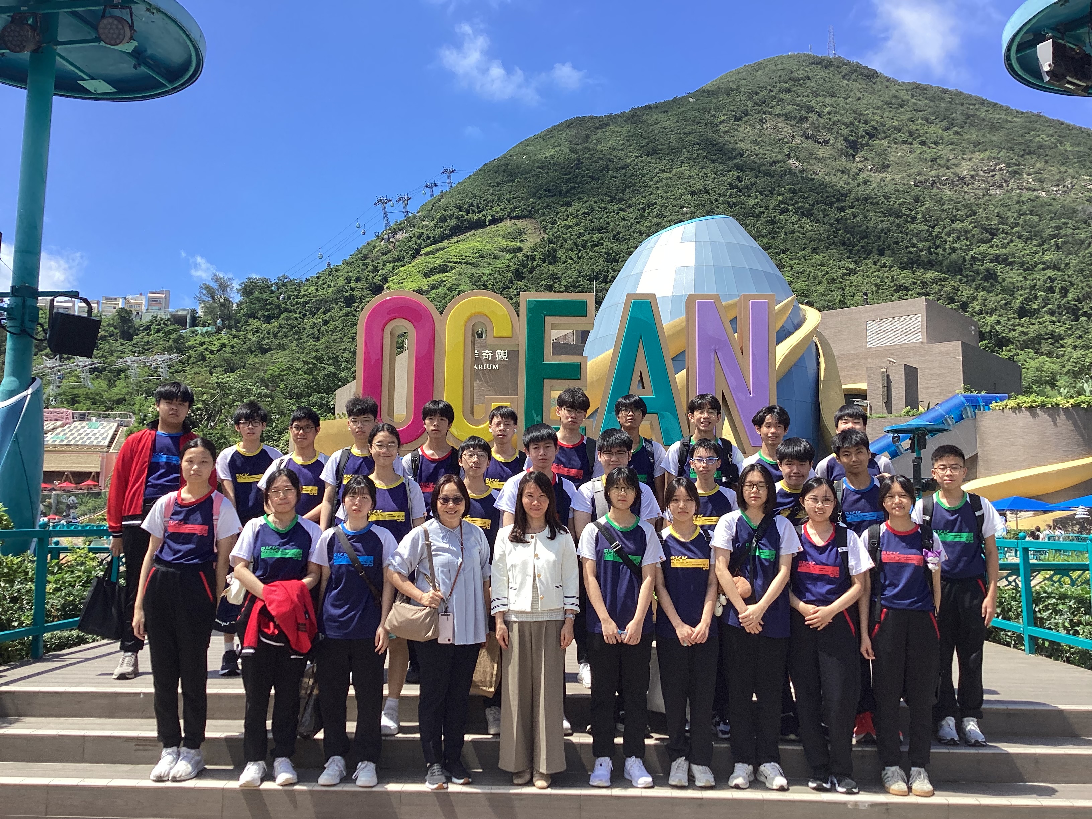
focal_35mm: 31
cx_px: 546
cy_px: 410
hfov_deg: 58.4
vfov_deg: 45.4
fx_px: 978
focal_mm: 3.3
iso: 25
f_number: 2.4
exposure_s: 1/762
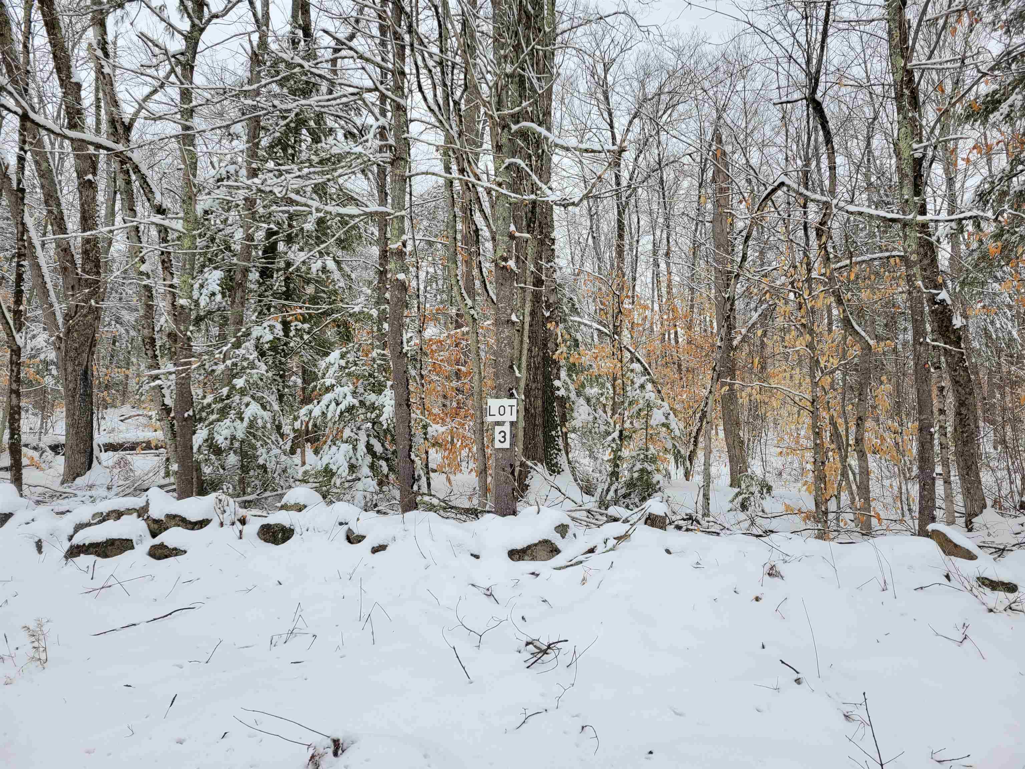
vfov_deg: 53.1
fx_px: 770
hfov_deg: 67.3
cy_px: 384
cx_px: 512
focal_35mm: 26
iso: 40
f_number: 1.8
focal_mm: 5.4
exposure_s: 1/586
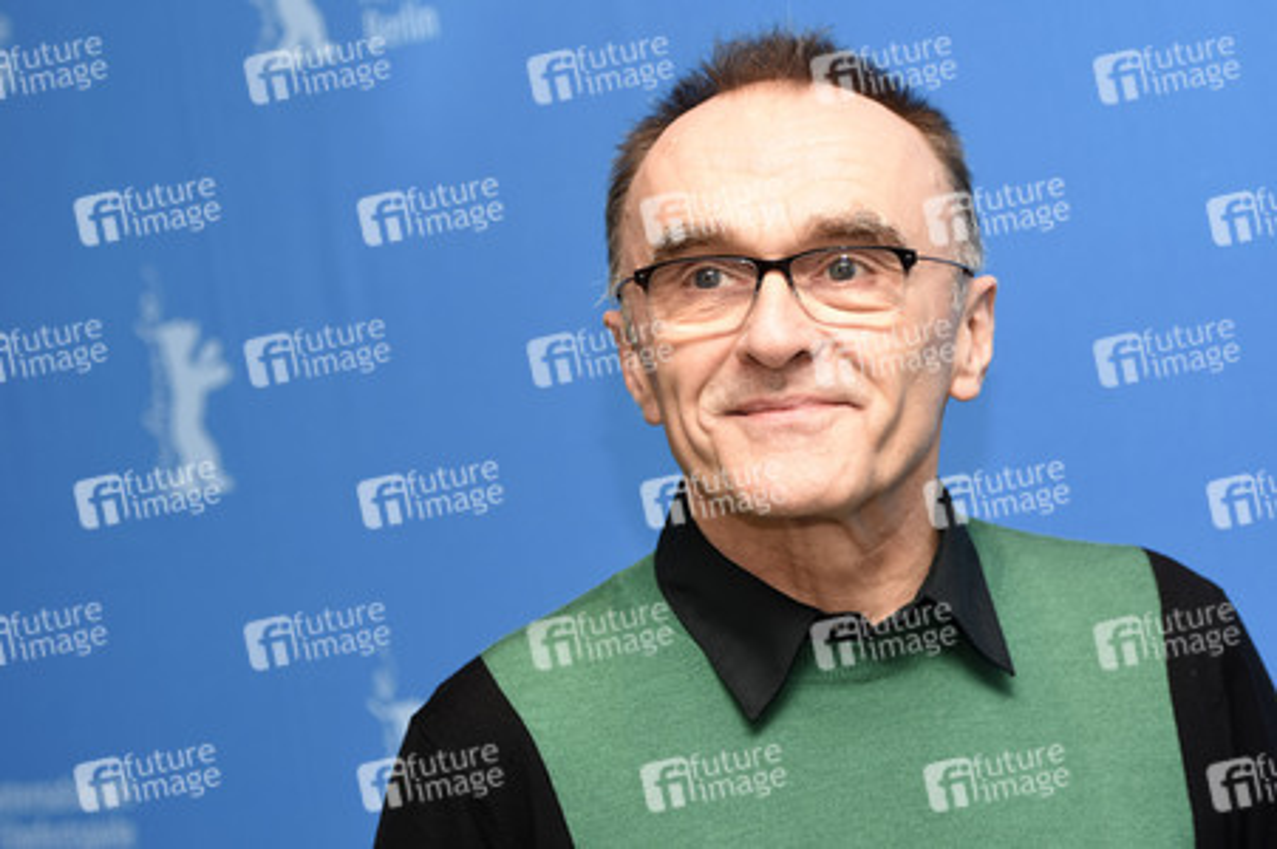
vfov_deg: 10.7
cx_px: 638
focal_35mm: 128
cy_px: 424
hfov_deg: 16.1
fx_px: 4519
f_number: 3.2
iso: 640
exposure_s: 1/320
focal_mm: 85
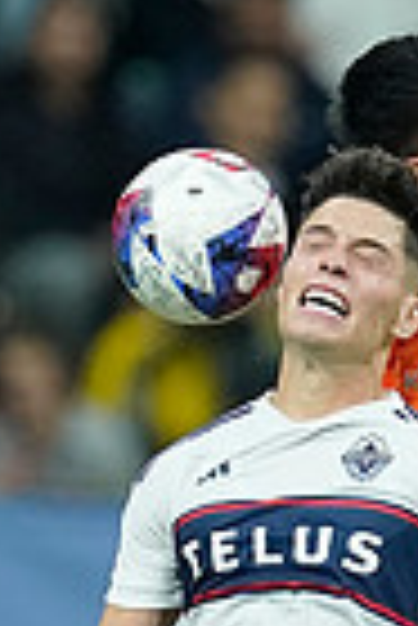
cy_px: 860
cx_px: 389
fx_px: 33650
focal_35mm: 1937
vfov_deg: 1.1
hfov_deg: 0.7
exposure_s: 1/1600
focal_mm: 600
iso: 6400
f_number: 4.5
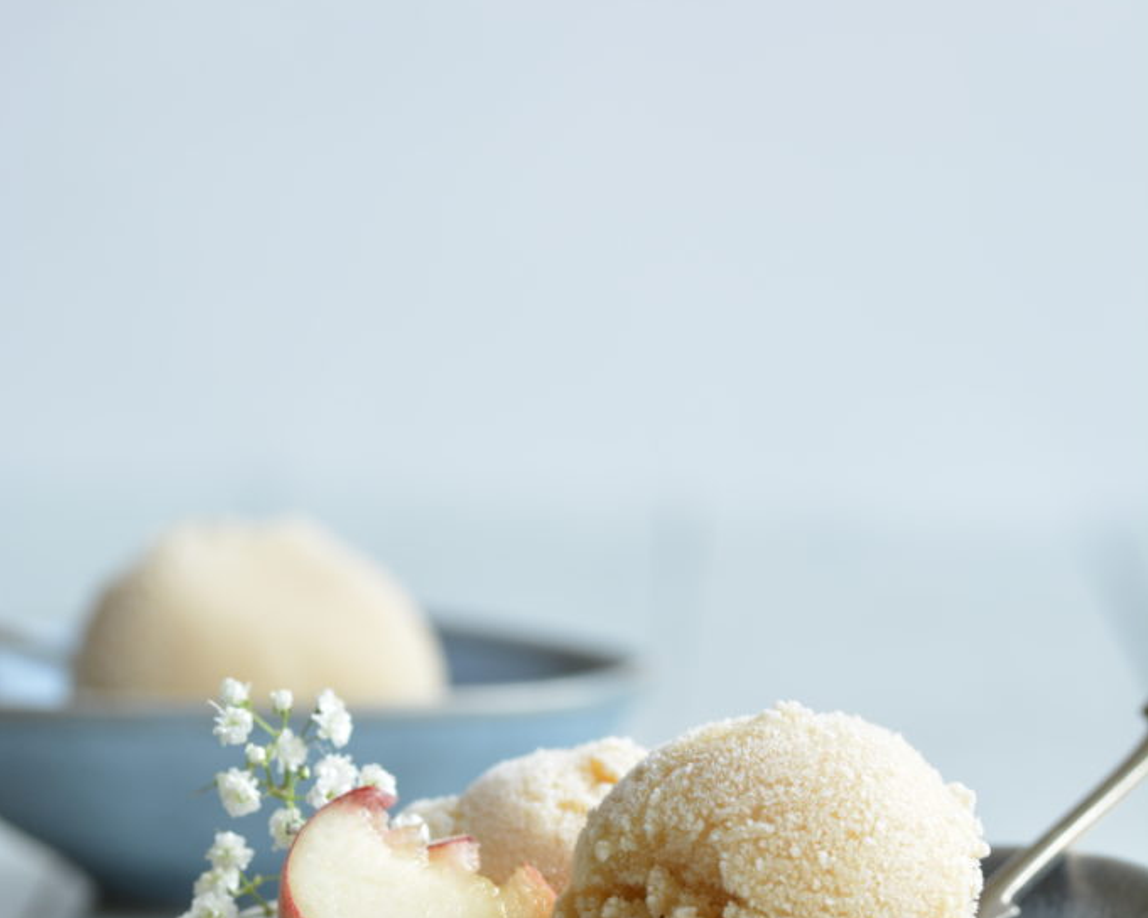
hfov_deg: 8.7
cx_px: 573
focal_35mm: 223
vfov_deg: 6.9
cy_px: 614
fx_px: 7567
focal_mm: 105
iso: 200
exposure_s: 1/20
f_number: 8
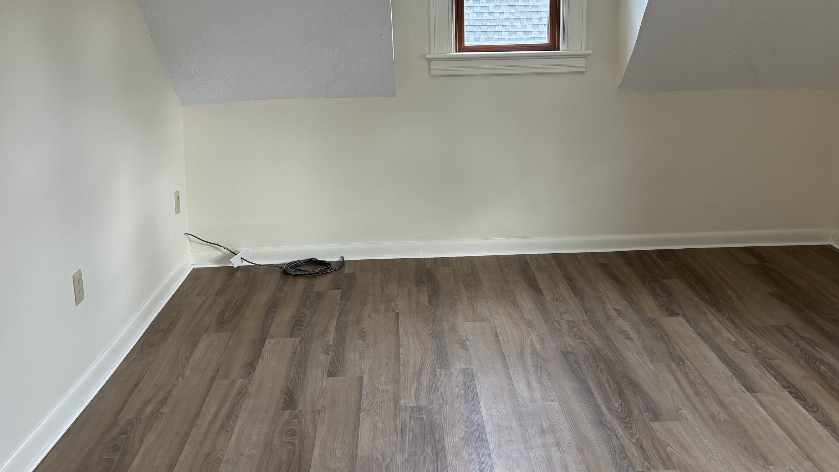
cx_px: 450
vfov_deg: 31.9
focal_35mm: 37
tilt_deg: -13.2
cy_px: 191
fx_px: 823
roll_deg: +0.5
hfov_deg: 54.0
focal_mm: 5.96
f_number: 1.6
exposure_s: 1/118
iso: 125
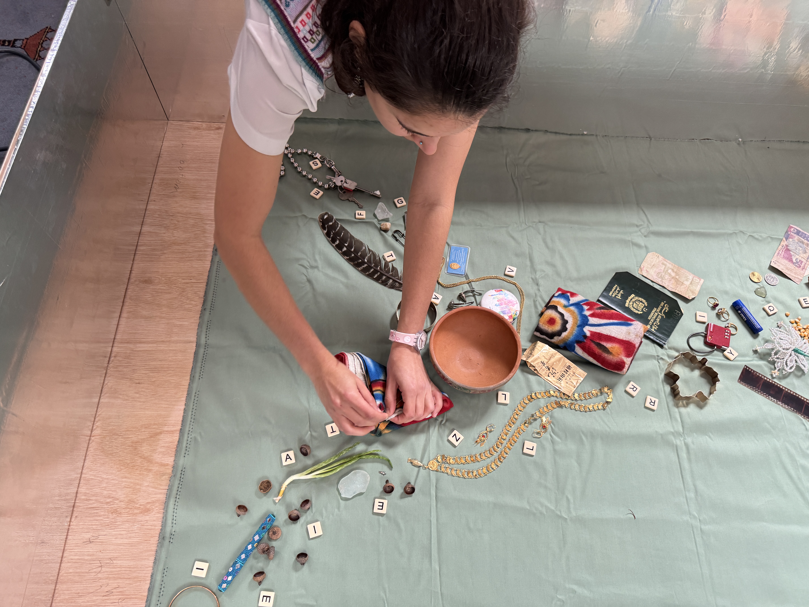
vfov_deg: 56.8
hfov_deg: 71.6
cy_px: 304
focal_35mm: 24
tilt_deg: -62.9
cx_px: 404
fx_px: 561
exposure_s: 1/50
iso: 200
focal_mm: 6.76
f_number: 1.78
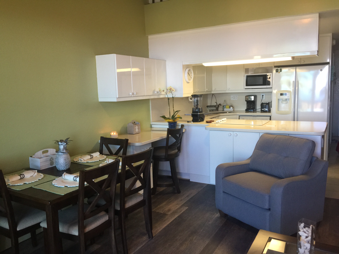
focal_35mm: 29
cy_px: 127
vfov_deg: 48.2
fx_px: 284
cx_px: 170
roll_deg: +0.8
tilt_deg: -7.6
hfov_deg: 61.7
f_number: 2.2
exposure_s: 1/30
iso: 50
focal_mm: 4.15
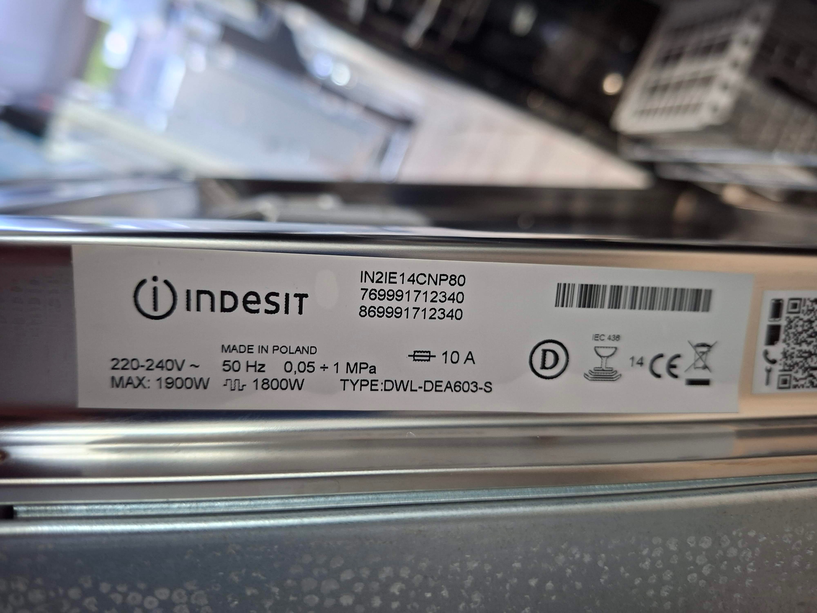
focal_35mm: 23
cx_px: 408
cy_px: 306
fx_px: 543
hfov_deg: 73.9
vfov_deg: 58.9
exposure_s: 1/33
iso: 250
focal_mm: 5.54
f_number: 1.8
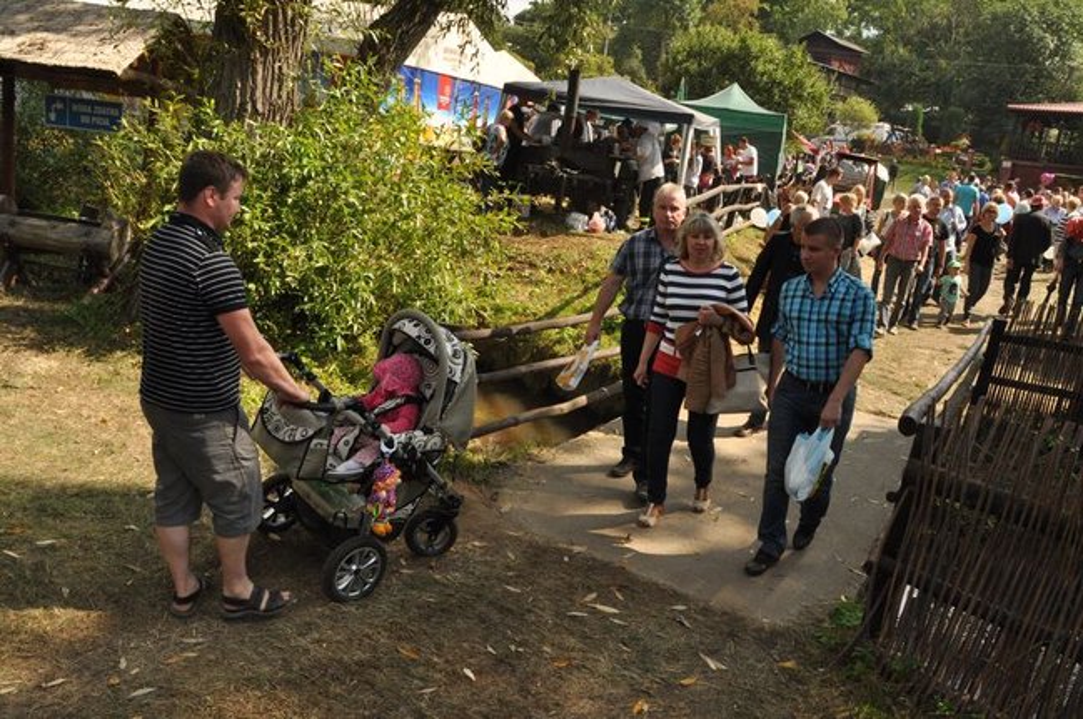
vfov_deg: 47.8
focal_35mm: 27
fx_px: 811
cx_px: 542
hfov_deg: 67.4
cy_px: 360
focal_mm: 18
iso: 400
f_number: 18
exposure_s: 1/200
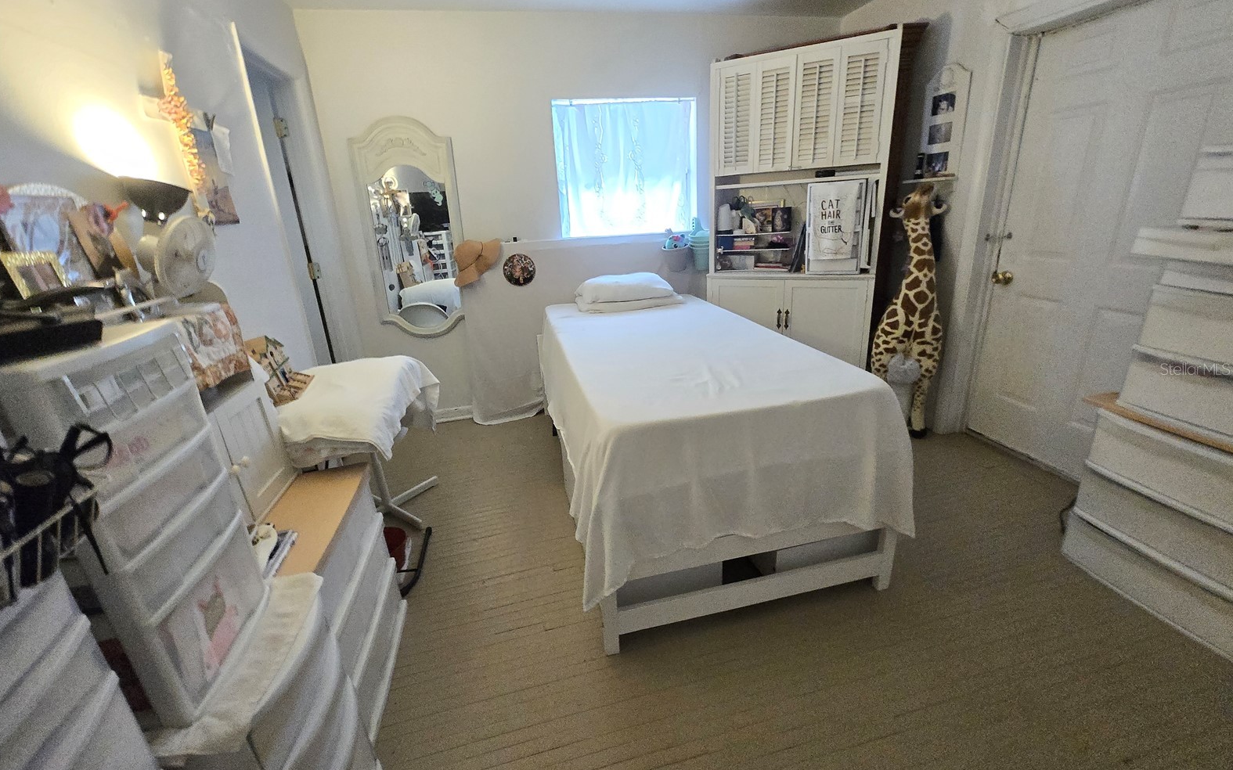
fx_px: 470
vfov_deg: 78.6
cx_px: 607
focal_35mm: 14
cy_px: 369
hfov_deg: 105.3
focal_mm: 1.7
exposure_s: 1/60
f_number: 2.2
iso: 320
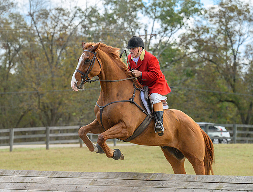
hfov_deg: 12.6
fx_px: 1146
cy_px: 113
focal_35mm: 156
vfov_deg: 9.6
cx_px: 94
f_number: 3.5
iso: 640
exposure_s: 1/1000
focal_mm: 102
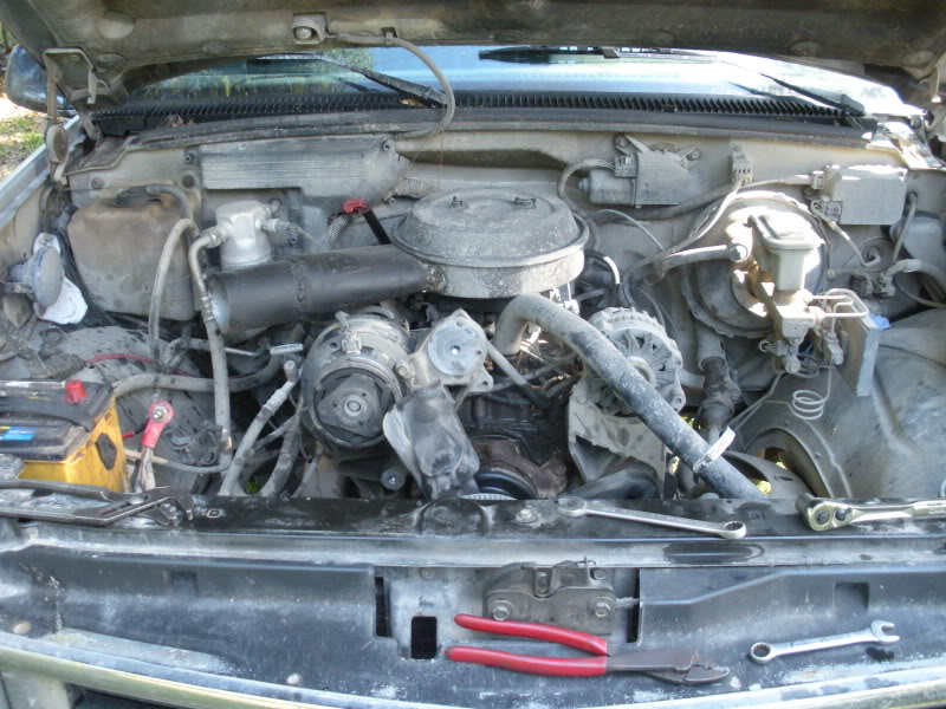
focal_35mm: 36
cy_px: 354
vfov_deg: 39.7
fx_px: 984
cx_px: 473
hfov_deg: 51.4
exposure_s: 1/54
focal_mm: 6.3
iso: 325
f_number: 3.5
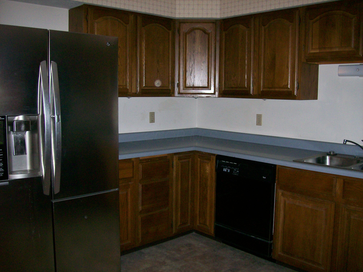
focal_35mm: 36
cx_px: 182
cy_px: 136
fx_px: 377
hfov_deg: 51.4
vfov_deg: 39.6
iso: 140
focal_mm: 6
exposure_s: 1/64
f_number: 2.7
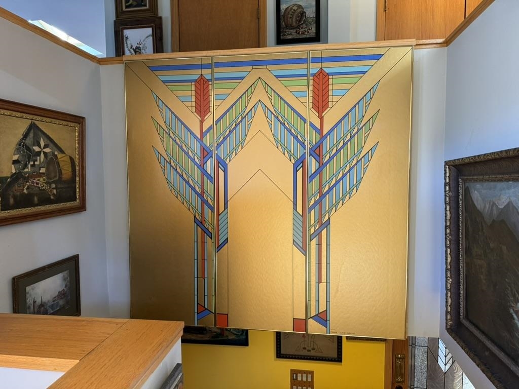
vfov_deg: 56.8
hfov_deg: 71.6
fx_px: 360
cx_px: 260
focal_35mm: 24
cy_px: 194
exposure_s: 1/60
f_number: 1.78
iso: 250
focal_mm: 6.86
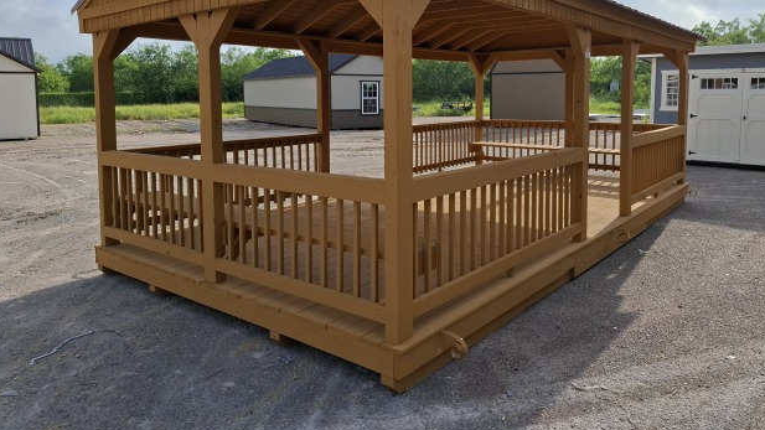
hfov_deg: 71.9
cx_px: 373
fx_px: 527
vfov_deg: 43.7
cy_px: 139
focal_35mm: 26
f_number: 1.8
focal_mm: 5.54
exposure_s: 1/2273
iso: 50
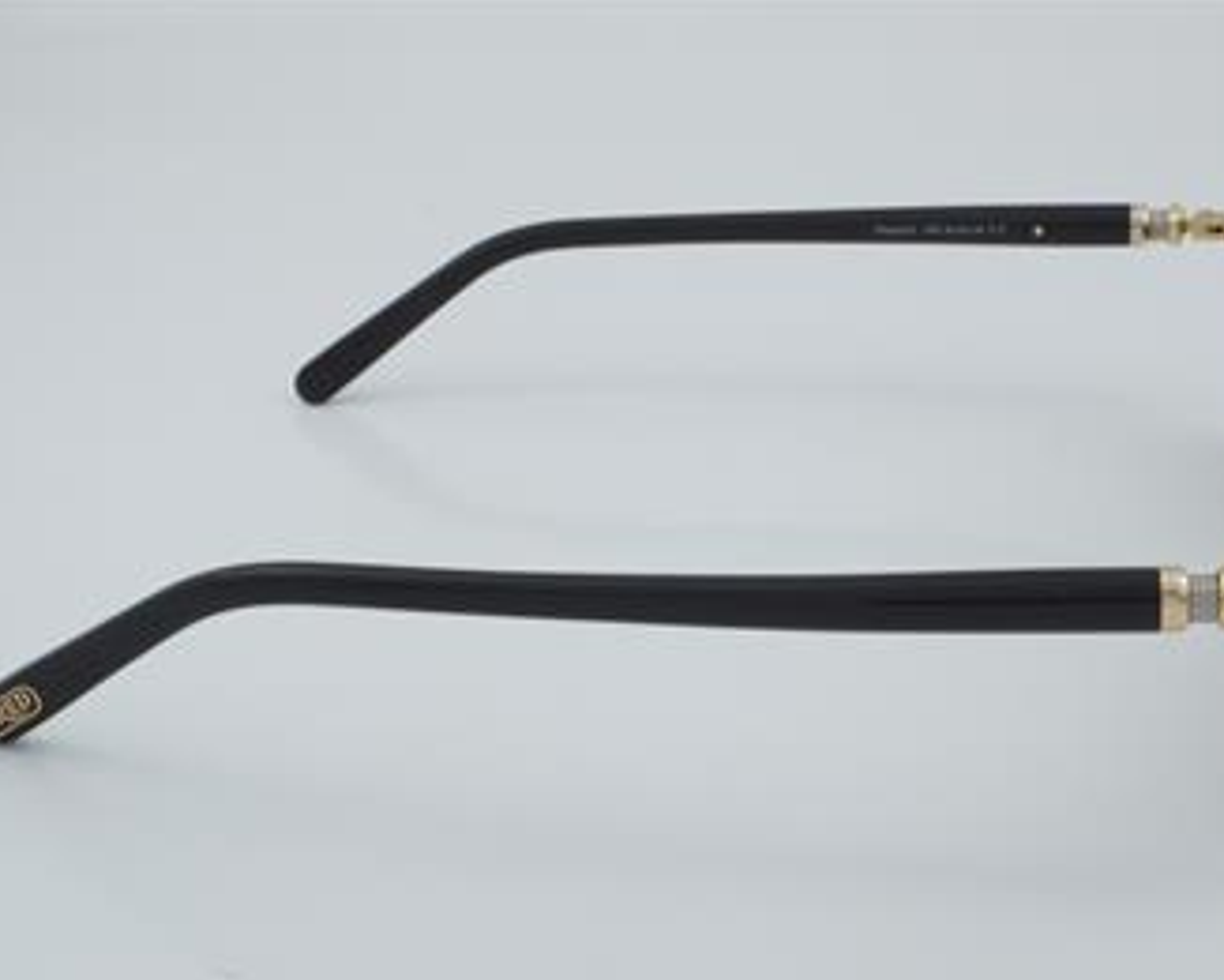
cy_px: 492
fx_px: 2500
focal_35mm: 69
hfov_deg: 27.5
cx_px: 706
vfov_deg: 22.2
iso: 100
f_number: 32
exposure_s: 1/3
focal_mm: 40
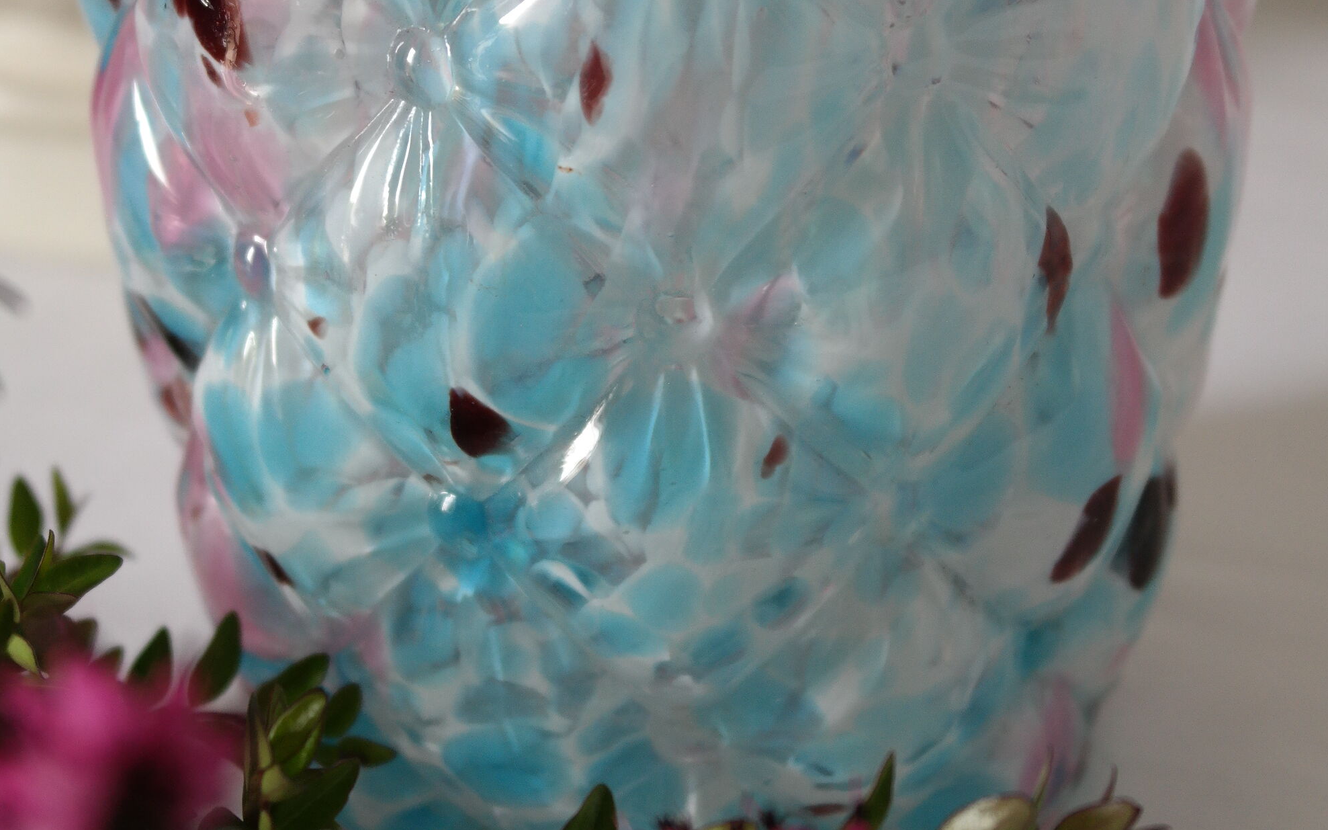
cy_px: 365
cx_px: 665
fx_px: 3221
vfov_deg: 14.7
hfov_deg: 23.3
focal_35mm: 89
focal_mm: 38
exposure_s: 1/60
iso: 800
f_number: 5
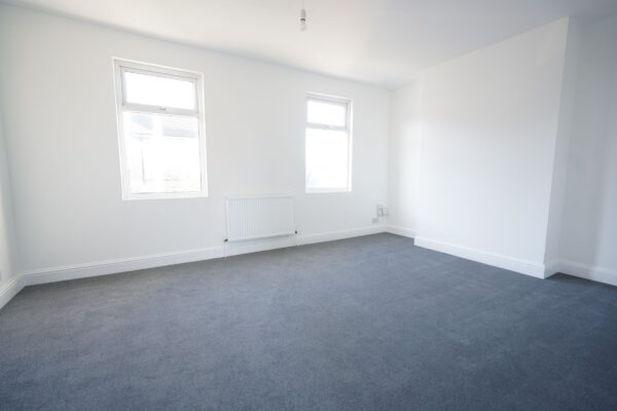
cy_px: 206
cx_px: 308
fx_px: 274
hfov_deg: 96.7
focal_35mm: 16
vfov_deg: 73.7
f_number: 4
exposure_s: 1/30
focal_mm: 16
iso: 400
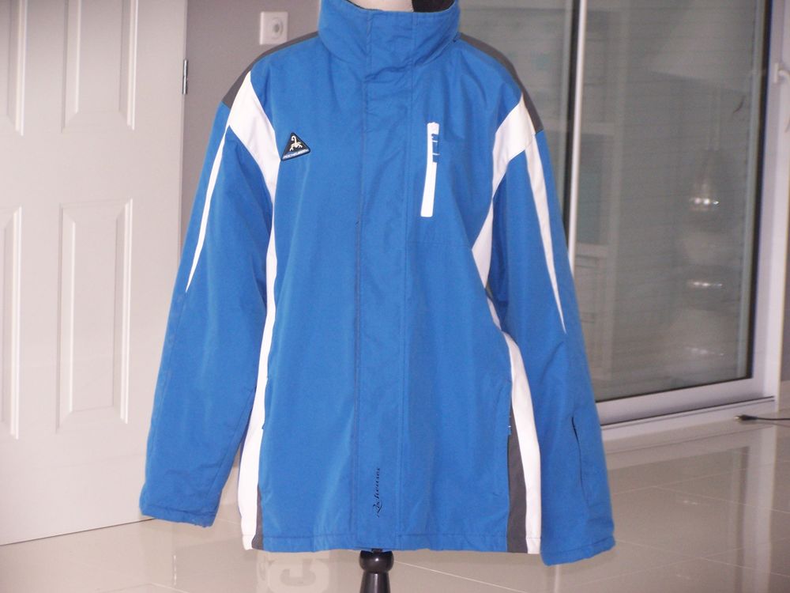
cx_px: 395
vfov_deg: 12.7
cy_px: 296
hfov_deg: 16.8
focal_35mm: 117
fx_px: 2670
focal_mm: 19.4
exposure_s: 1/90
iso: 140
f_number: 3.2
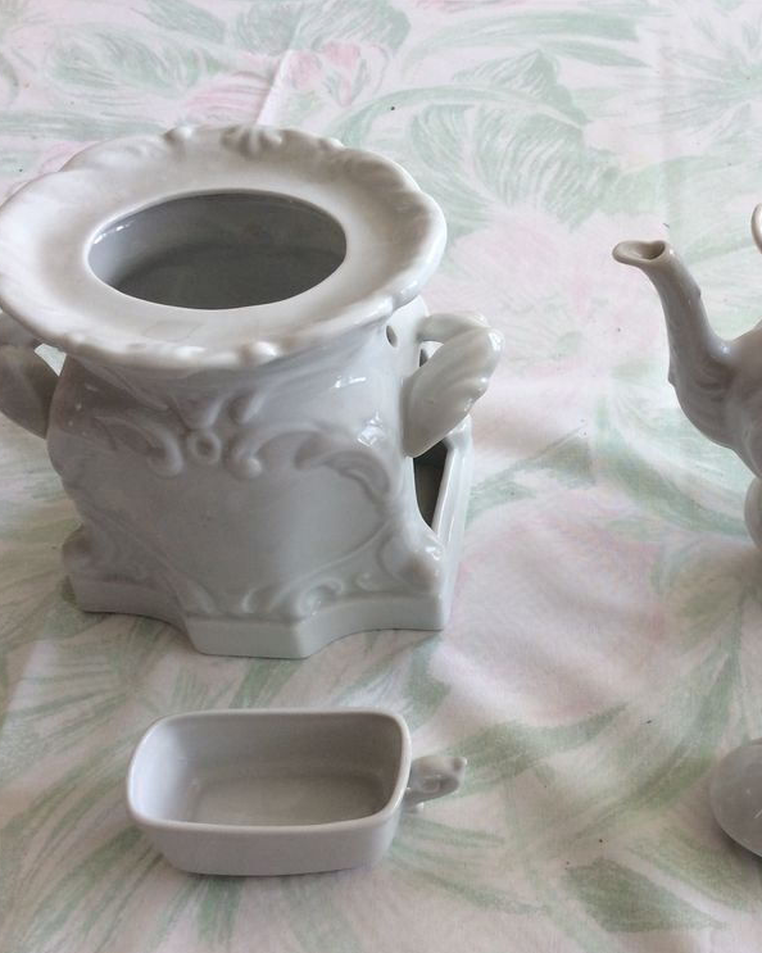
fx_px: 1184
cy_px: 476
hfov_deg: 34.8
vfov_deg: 43.8
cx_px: 582
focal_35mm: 42
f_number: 2.4
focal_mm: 3.3
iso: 32
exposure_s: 1/104
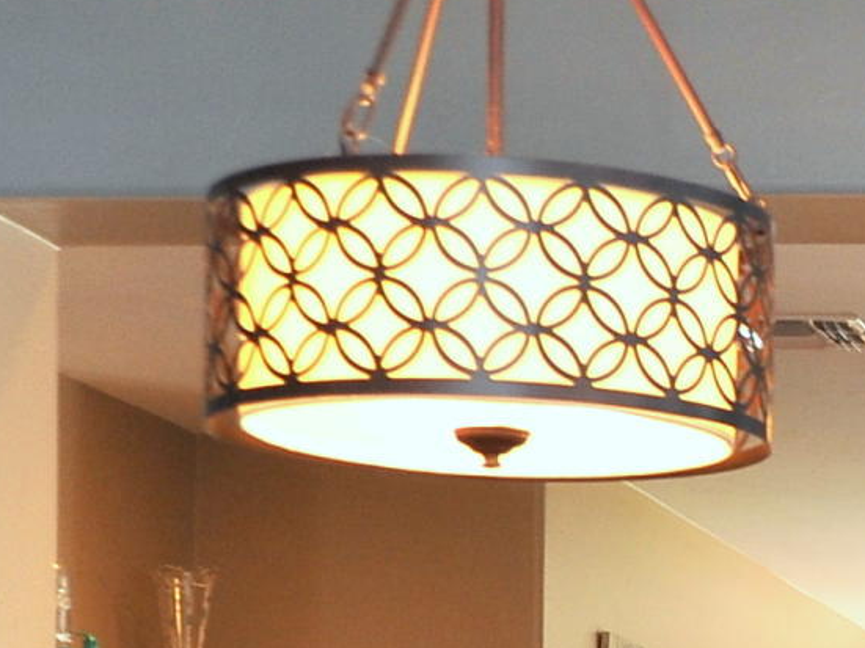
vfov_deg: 7.8
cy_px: 1191
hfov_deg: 10.1
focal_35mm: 183
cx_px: 1634
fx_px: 4572
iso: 640
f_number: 5
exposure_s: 1/30
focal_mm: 35
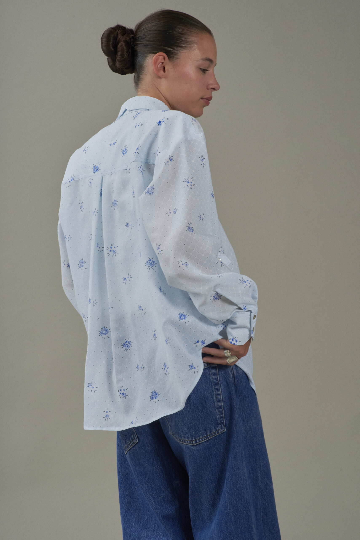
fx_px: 1573
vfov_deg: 19.4
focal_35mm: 105
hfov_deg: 13.1
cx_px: 180
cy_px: 270
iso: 200
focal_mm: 105
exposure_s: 1/160
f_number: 11
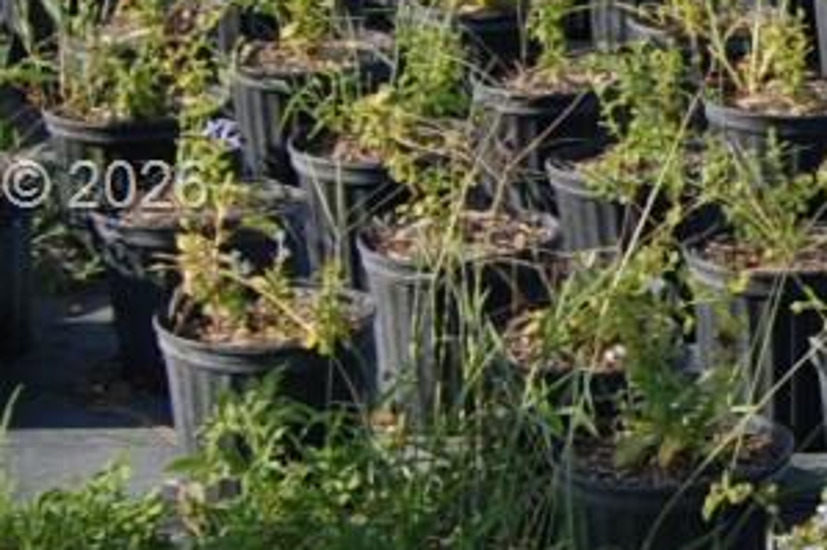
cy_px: 193
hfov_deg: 12.5
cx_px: 1458
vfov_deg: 9.1
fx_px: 3467
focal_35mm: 151
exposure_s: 1/250
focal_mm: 20
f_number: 8
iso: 200
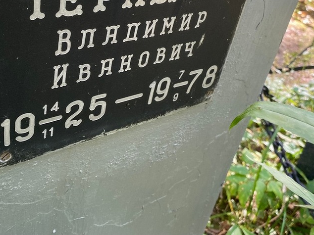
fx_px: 381
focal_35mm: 42
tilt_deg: -26.5
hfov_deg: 44.8
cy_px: 46
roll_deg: -9.0
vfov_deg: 33.3
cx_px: 144
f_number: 1.8
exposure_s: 1/121
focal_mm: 4.25
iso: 100
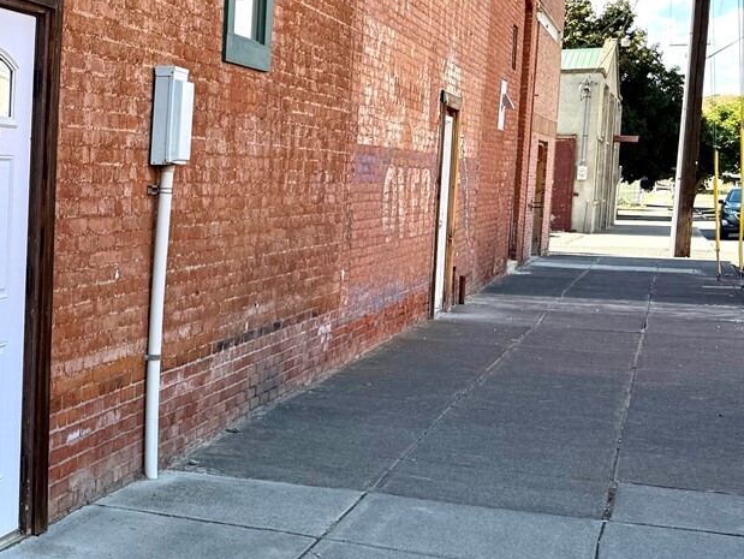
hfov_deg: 27.0
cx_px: -179
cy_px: 343
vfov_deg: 23.6
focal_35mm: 62
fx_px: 1333
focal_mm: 6.76
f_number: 1.78
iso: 80
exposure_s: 1/772
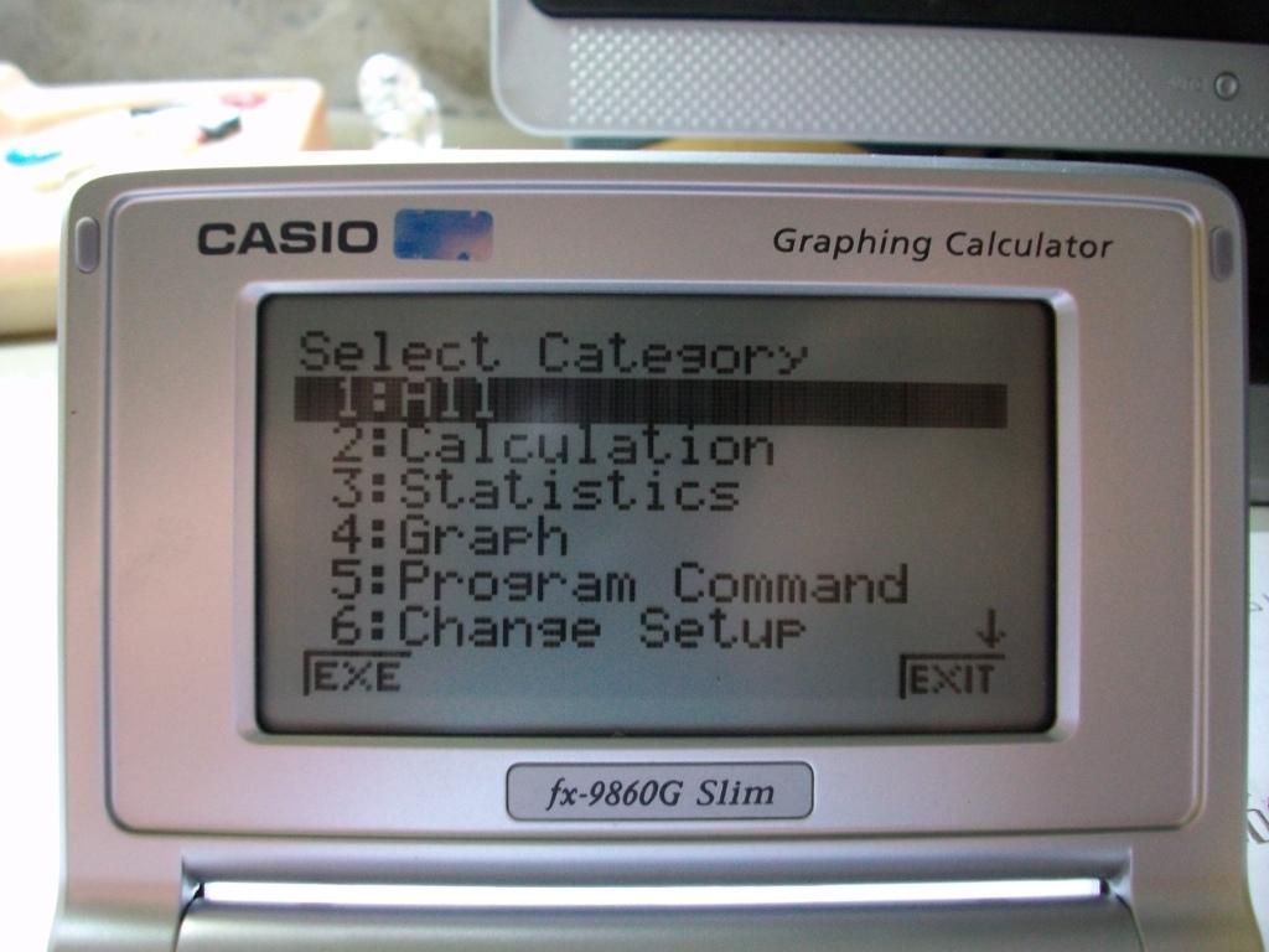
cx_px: 634
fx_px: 1173
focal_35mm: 32
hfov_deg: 56.8
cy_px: 476
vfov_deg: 44.2
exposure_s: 1/38.7
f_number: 2.9
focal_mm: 5.7
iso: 200
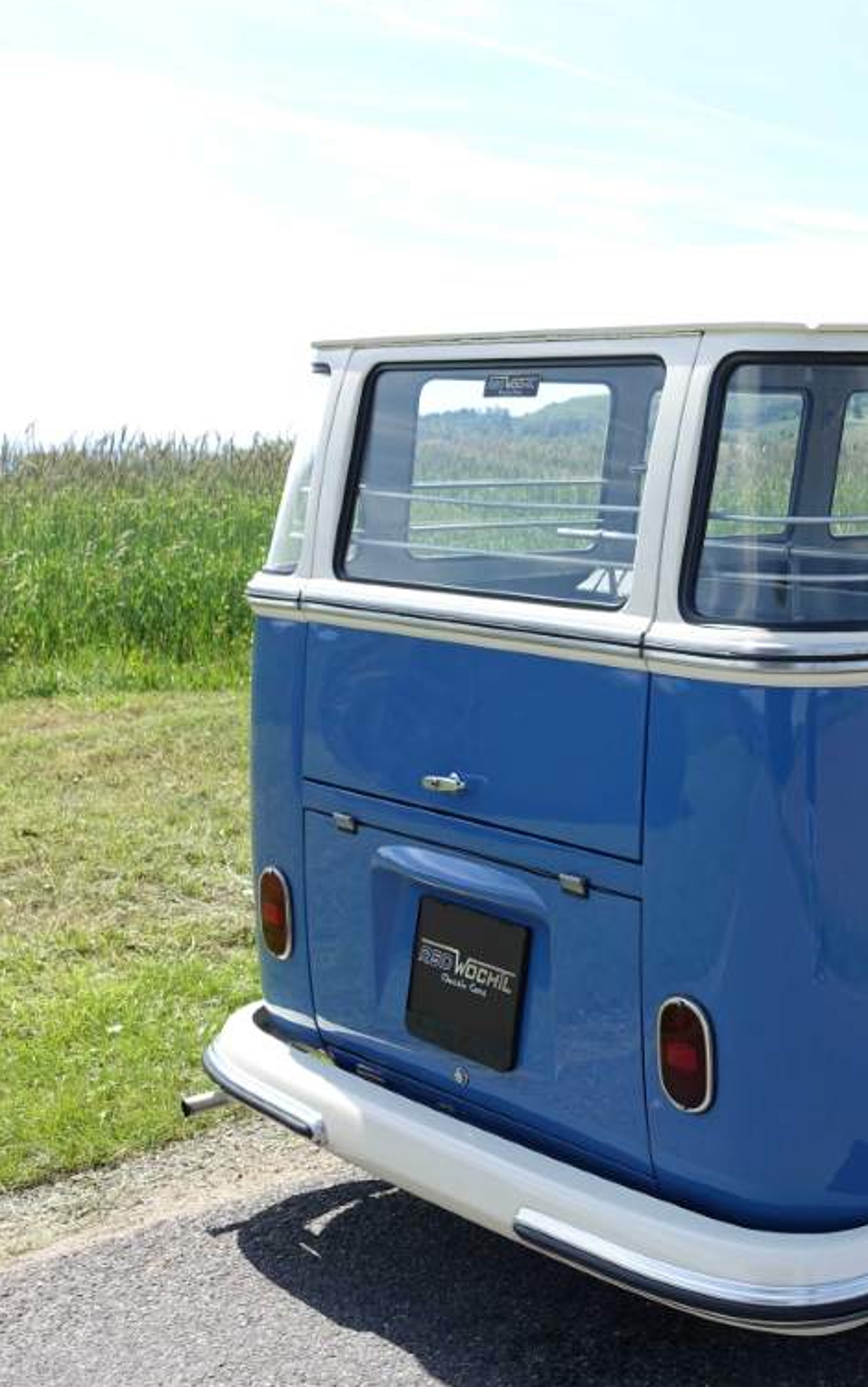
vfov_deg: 40.3
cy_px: 696
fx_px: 1891
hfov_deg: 23.9
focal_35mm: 50
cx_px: 1001
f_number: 4
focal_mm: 11.81
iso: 125
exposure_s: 1/640
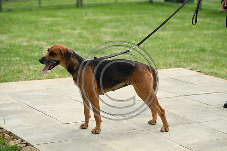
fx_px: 769
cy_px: 76
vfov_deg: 11.2
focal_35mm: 122
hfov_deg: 16.8
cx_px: 114
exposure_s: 1/1000
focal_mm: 122
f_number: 4.5
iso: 200
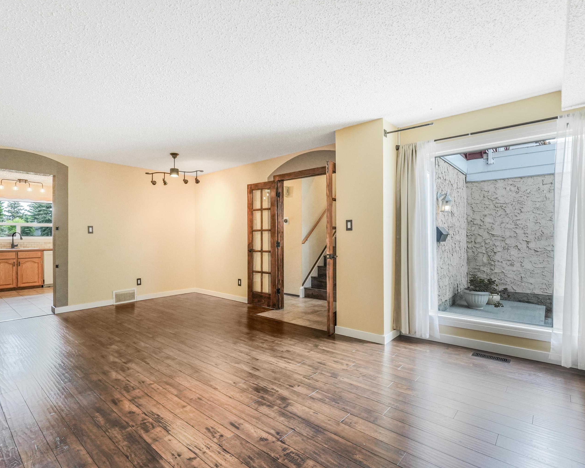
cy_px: 235
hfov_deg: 90.5
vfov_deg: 78.0
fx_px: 289
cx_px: 266
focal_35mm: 17
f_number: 9
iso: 2500
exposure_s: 1/125
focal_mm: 14.6
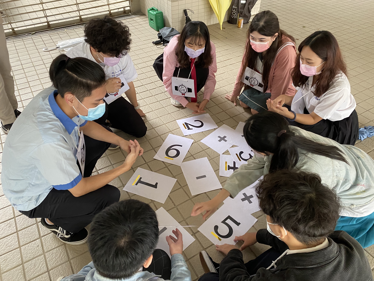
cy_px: 140
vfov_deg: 53.1
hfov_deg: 67.3
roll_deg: -1.1
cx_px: 187
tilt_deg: -42.1
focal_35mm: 26
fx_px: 281
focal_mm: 4.25
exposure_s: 1/60
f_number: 1.8
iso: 250
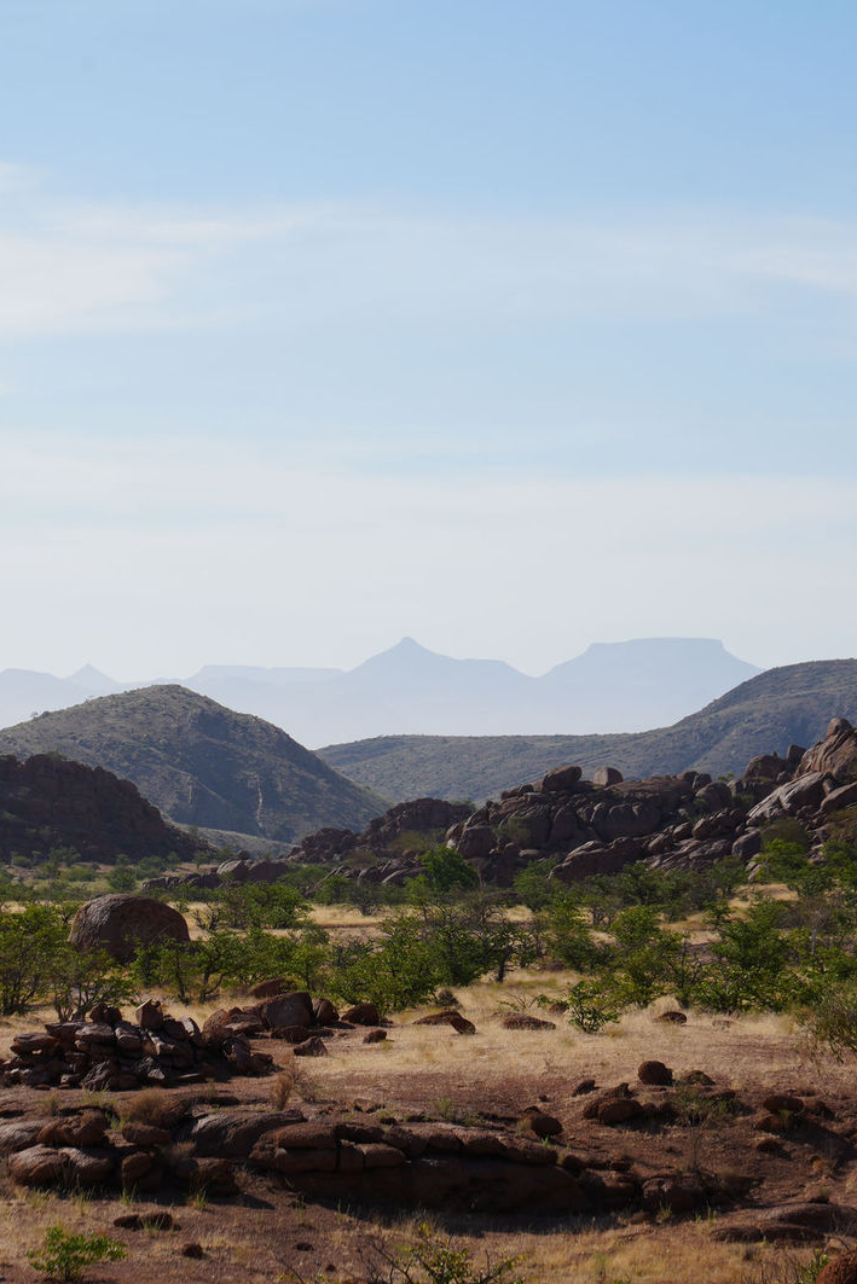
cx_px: 285
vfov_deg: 13.0
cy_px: 643
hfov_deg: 8.7
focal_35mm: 158
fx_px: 5640
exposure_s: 1/320
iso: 100
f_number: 10
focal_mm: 105
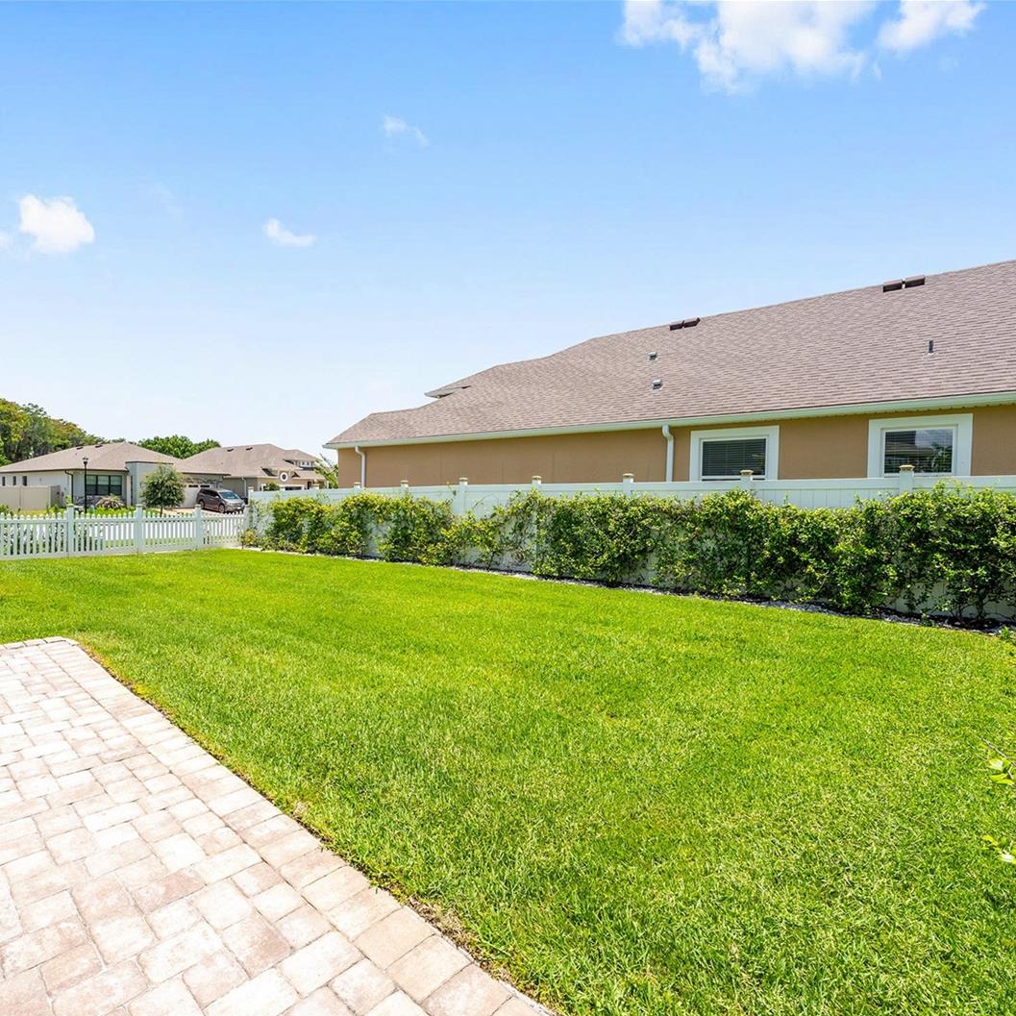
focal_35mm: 18
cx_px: 384
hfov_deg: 79.3
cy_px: 511
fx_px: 598
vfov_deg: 80.7
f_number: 7.1
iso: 160
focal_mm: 14
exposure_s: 1/640
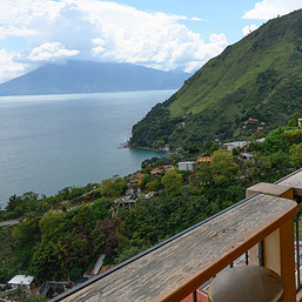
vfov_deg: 47.8
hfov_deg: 45.3
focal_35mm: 34
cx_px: 254
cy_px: 105
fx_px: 336
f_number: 22
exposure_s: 1/100
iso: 320
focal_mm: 16
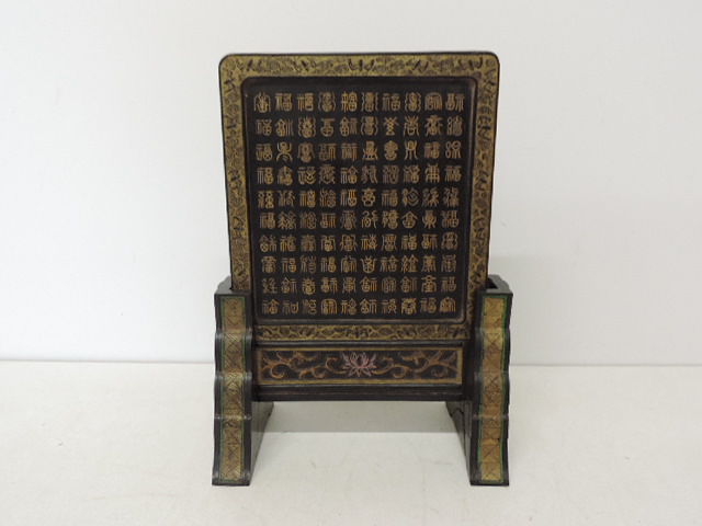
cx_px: 351
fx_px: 608
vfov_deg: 46.8
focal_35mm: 30
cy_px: 263
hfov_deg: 60.0
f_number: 3.1
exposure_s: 1/15
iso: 400
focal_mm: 5.3
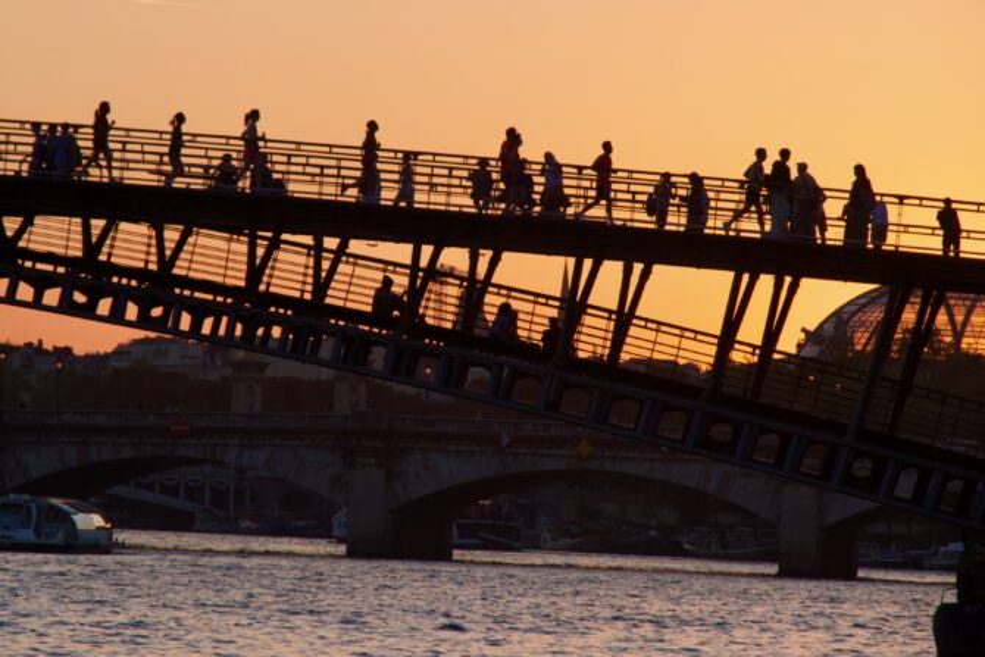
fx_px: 5555
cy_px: 328
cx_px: 492
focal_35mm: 203
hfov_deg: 10.1
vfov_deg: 6.8
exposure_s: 1/500
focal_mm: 135
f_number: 8
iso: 1000
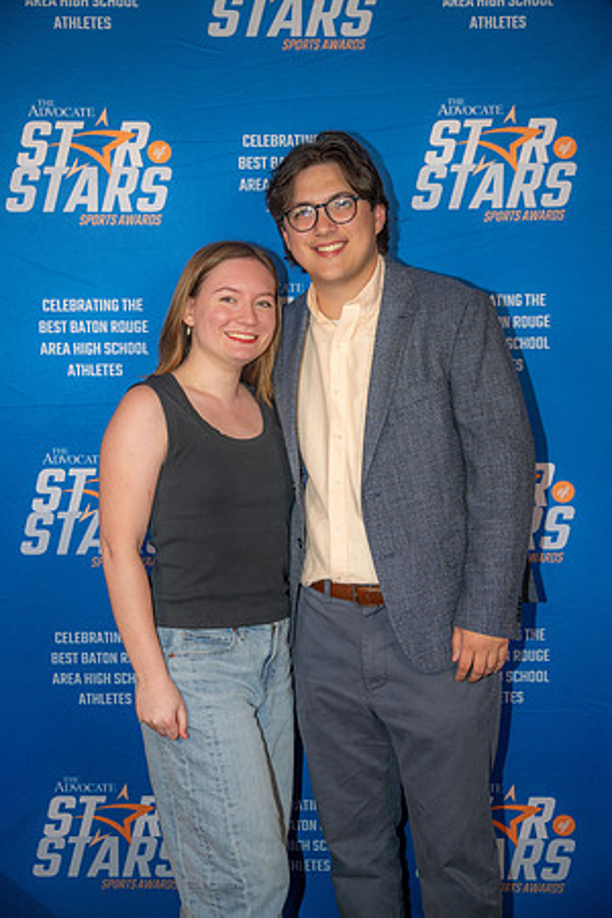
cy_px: 459
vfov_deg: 40.3
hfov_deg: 27.5
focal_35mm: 49
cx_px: 306
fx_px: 1249
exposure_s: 1/160
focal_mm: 49
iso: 320
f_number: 3.5
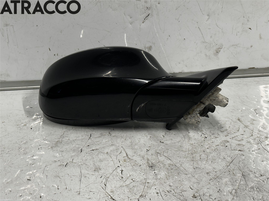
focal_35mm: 48
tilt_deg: -27.3
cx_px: 134
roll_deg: -0.2
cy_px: 100
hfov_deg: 39.7
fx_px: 373
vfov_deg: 30.3
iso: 80
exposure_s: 1/50
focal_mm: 6.86
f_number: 1.78
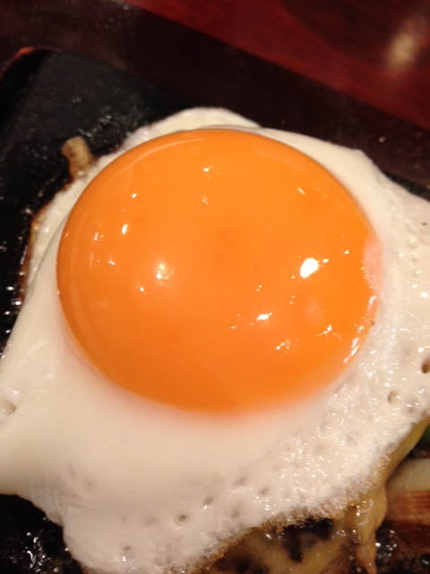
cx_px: 215
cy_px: 287
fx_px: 580
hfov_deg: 40.7
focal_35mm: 35
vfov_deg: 52.6
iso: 100
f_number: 2.4
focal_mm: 4.28
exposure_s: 1/20
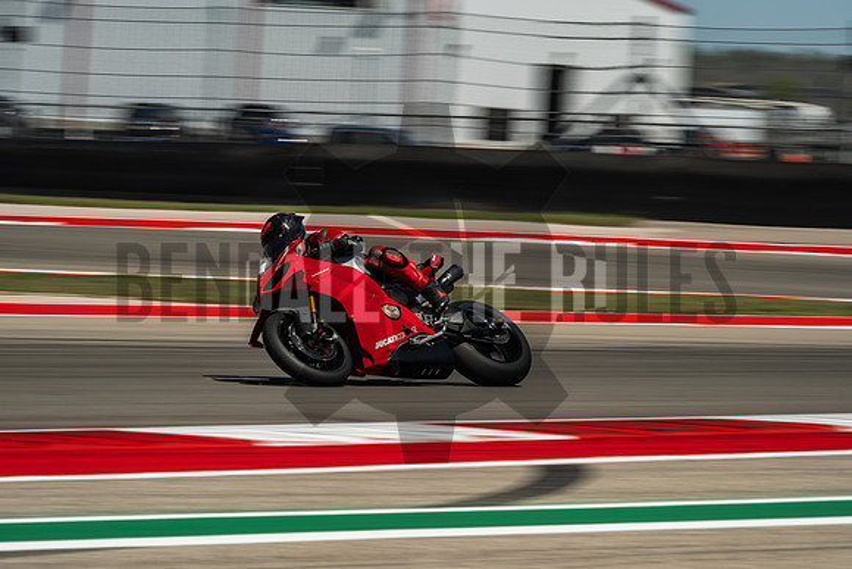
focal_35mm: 265
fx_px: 6273
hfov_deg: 7.8
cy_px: 284
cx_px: 426
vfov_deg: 5.2
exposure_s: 1/100
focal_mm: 176.7
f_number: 14
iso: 160
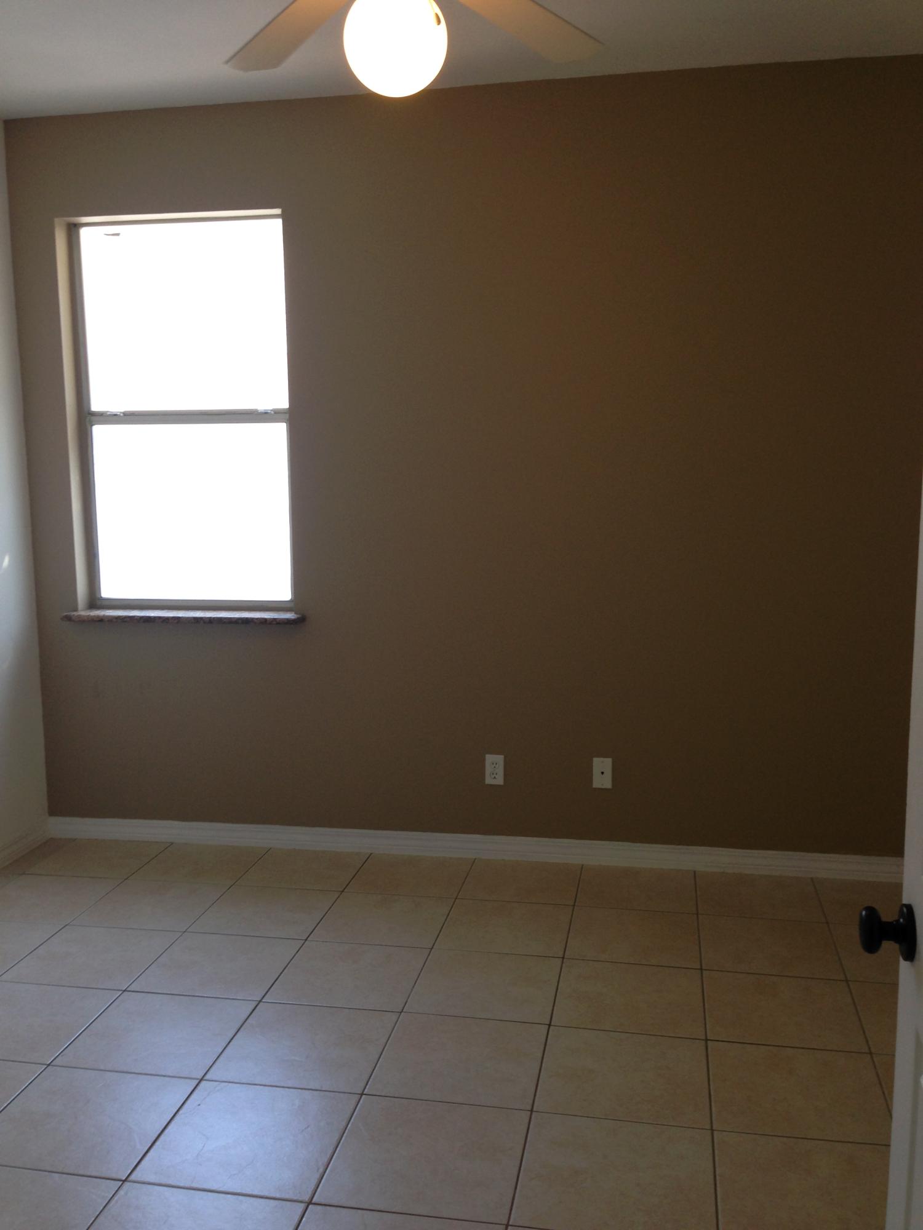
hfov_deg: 42.9
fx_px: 1173
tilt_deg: -5.4
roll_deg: +0.9
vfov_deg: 55.4
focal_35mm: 33
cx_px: 462
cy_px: 615
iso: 50
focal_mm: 4.12
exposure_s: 1/20
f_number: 2.4
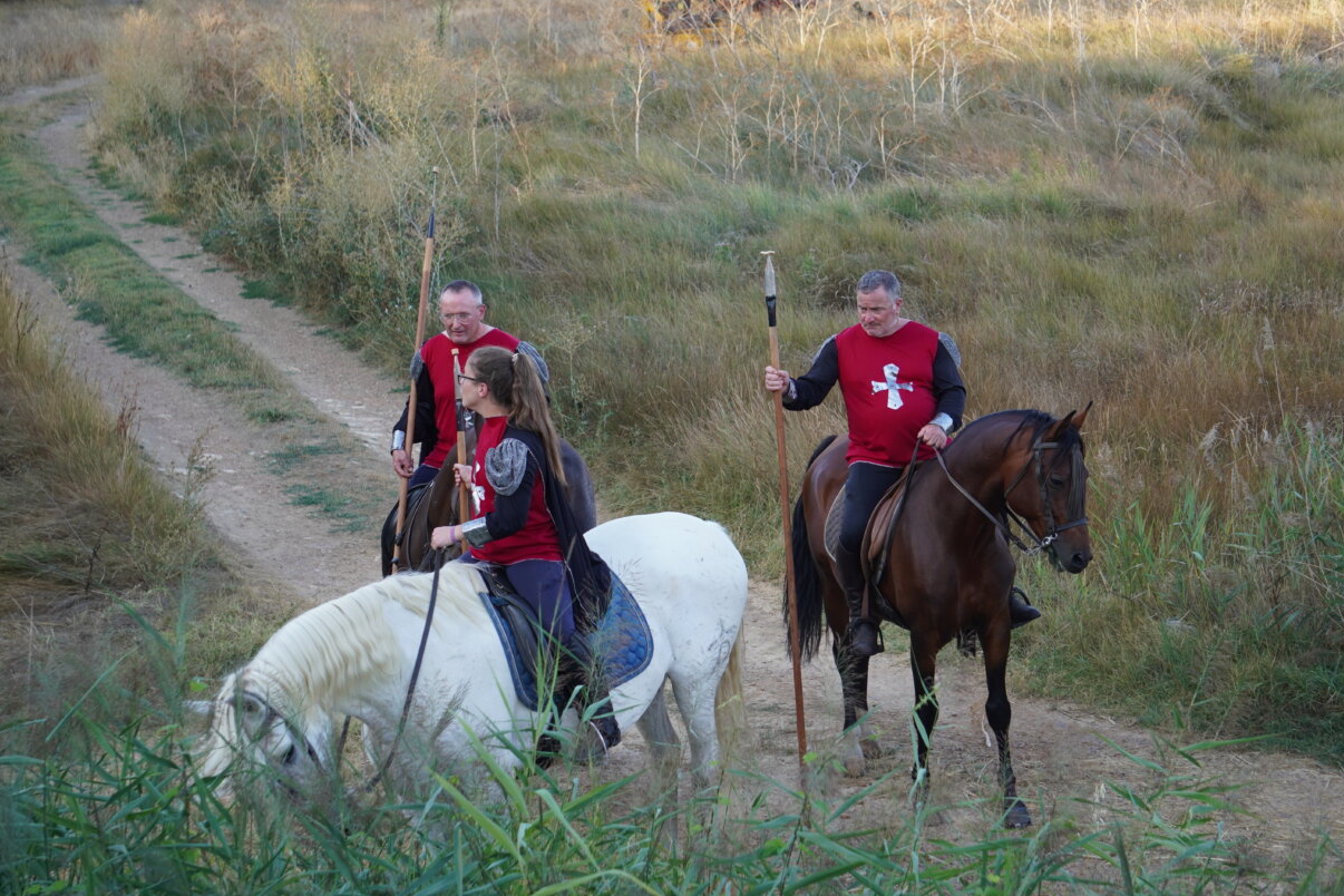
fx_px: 3268
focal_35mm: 88
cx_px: 643
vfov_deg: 15.6
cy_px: 459
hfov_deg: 23.2
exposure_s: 1/160
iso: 200
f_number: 4.5
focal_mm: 55
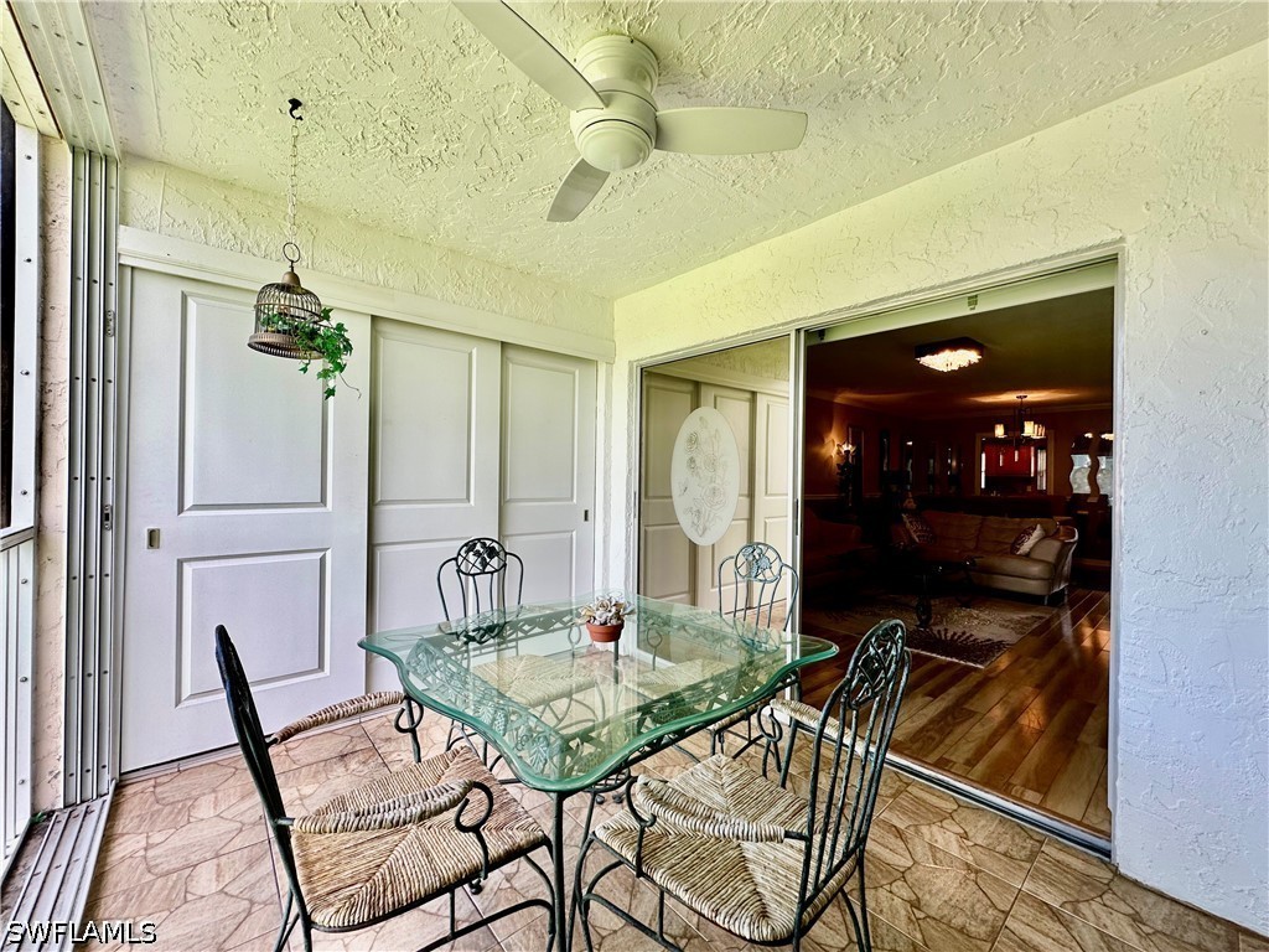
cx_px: 634
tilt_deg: -0.4
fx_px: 513
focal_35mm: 14
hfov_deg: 102.1
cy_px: 476
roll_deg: -0.6
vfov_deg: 85.7
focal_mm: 2.22
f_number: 2.2
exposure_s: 1/99
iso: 50
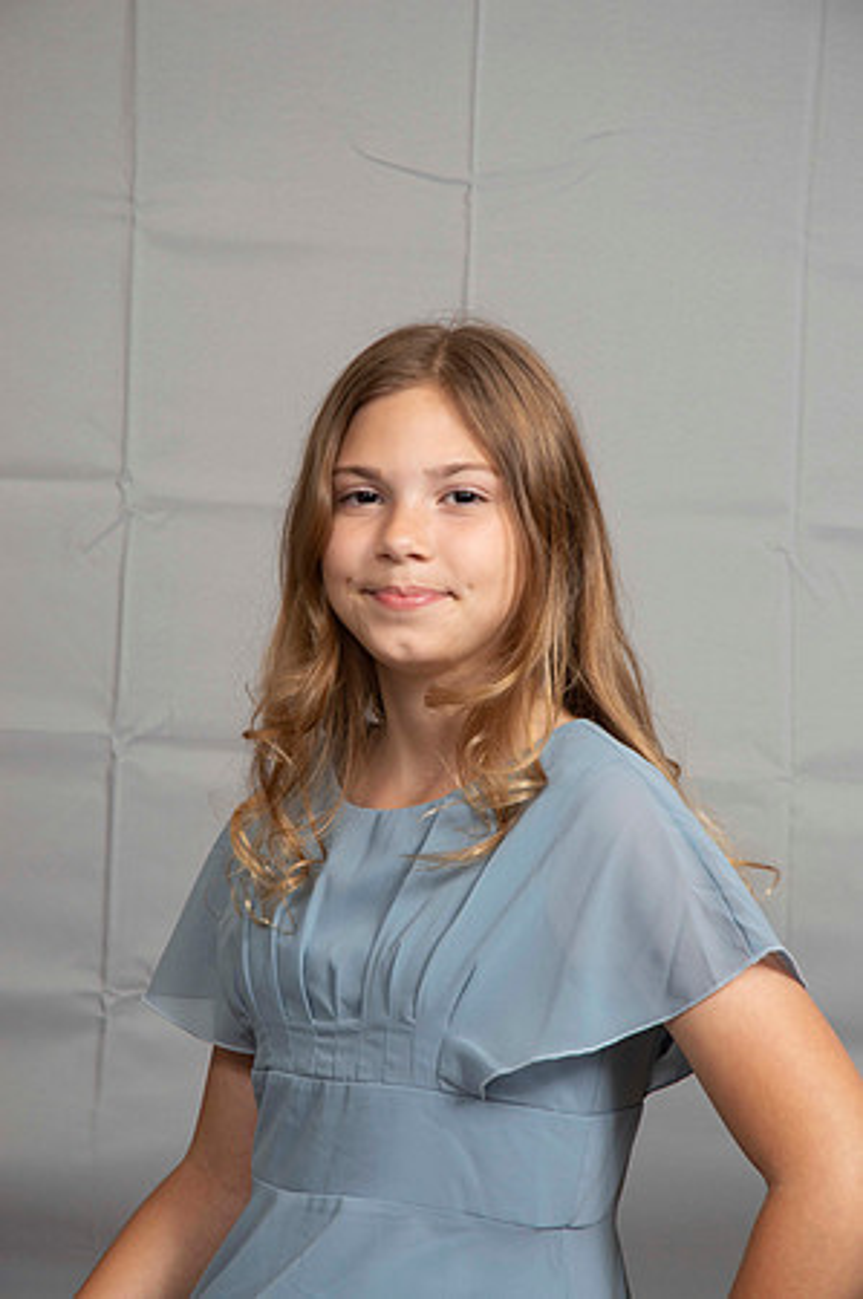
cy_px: 650
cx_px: 432
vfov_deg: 19.5
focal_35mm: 105
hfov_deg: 13.0
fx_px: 3784
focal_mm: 70
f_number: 6.3
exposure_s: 1/60
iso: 100
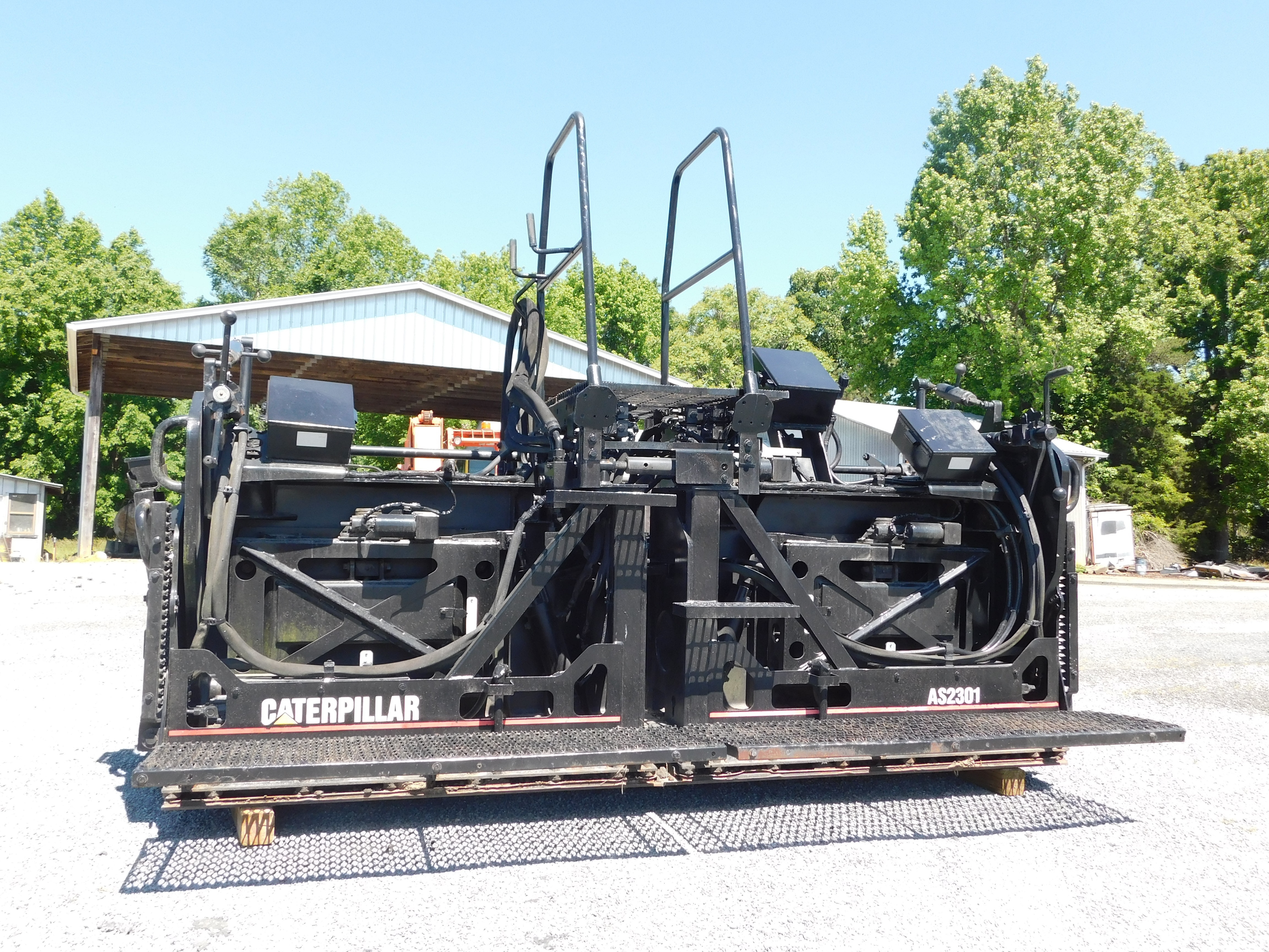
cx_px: 634
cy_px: 476
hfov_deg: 60.0
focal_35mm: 30
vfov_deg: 46.8
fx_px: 1100
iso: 125
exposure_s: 1/400
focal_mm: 5.3
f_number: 3.2
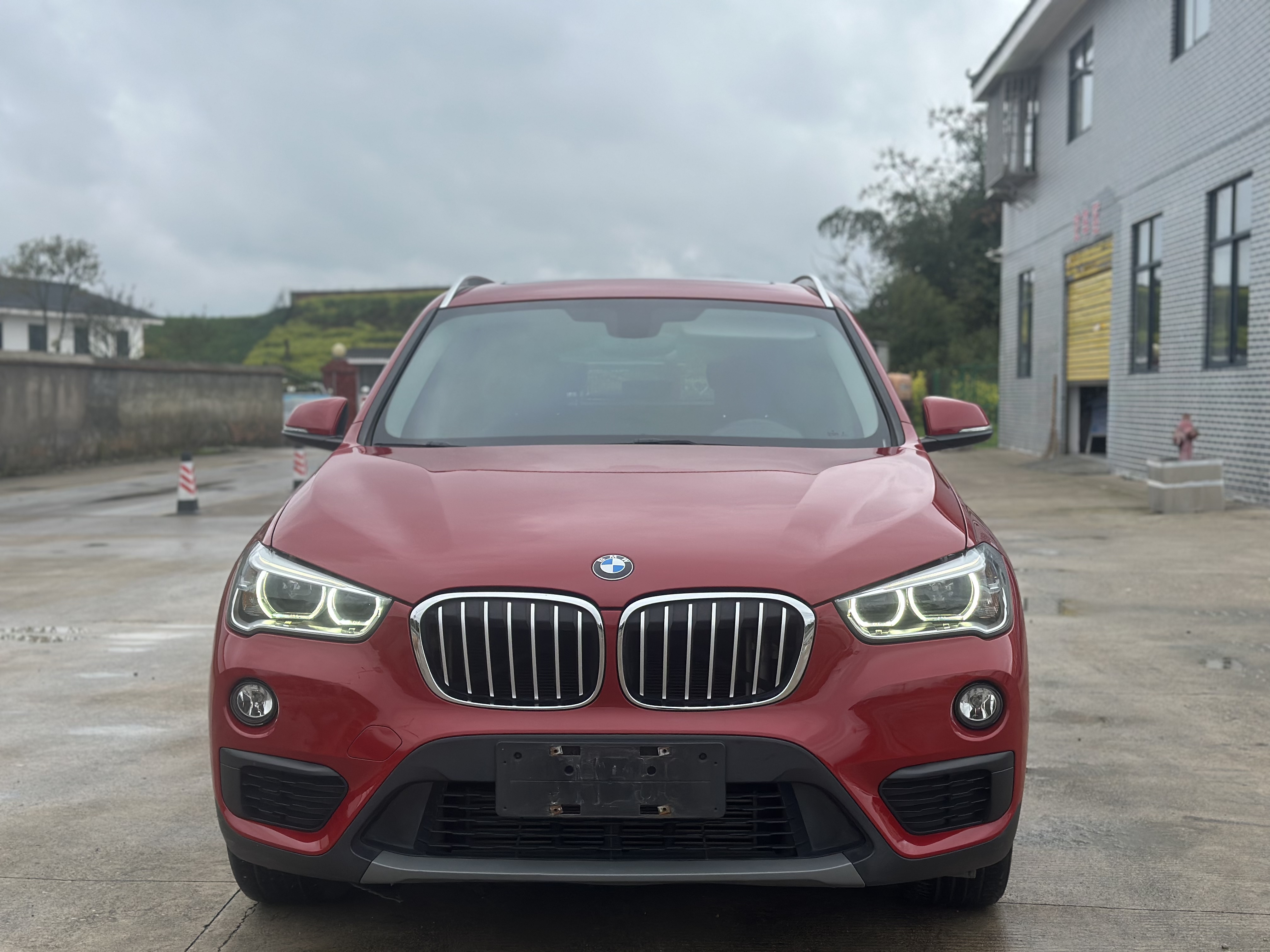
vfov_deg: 30.3
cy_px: 476
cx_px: 635
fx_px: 1761
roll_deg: -0.3
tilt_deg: -2.5
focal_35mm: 48
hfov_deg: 39.7
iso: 100
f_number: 1.78
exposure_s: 1/3367
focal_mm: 6.86
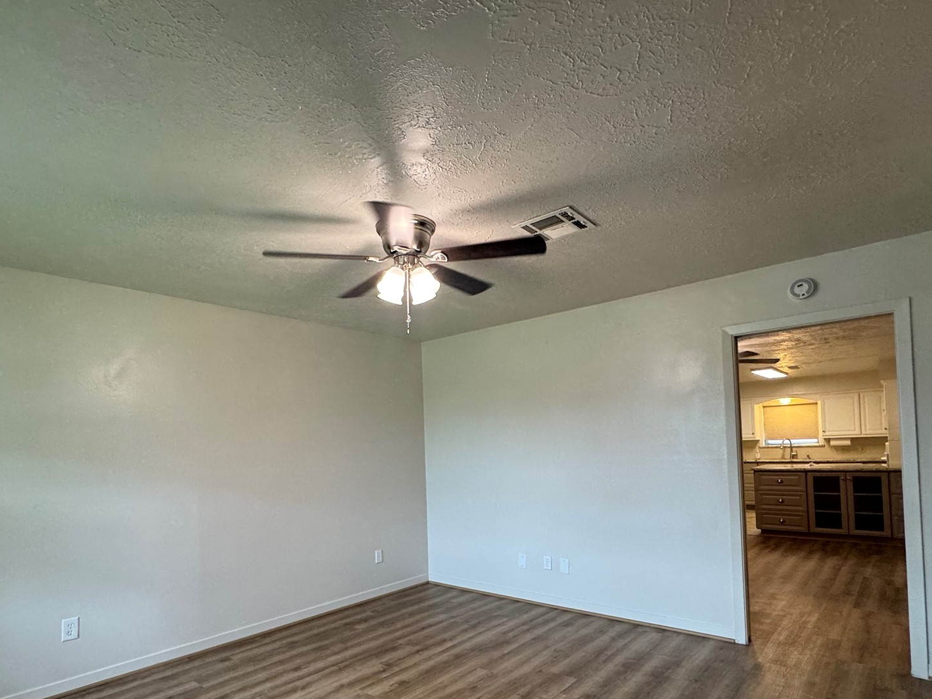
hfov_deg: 81.6
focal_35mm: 20
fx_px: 538
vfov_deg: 65.0
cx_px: 434
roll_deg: +1.5
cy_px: 434
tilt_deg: +1.2
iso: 250
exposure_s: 1/120
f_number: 2.2
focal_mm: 2.22
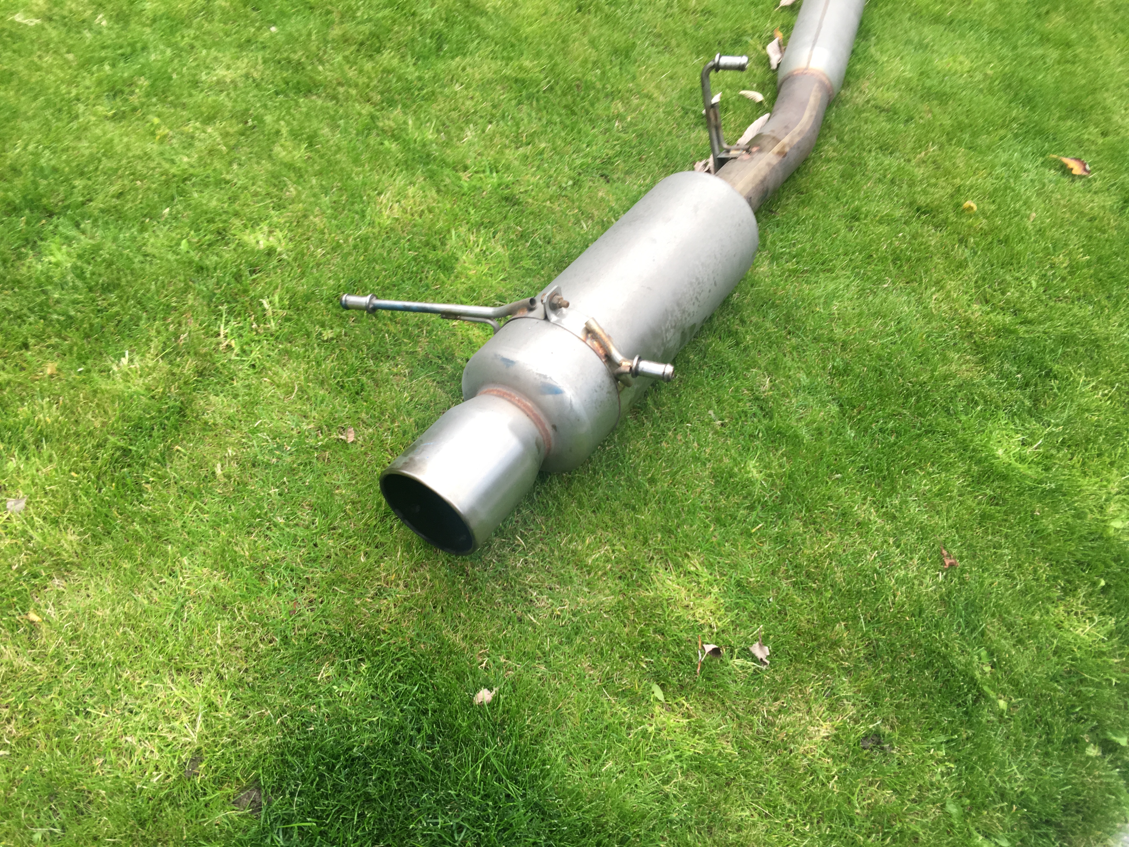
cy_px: 424
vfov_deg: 48.2
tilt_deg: -51.7
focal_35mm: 29
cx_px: 564
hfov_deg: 61.7
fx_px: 946
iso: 40
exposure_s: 1/100
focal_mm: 4.15
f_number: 2.2
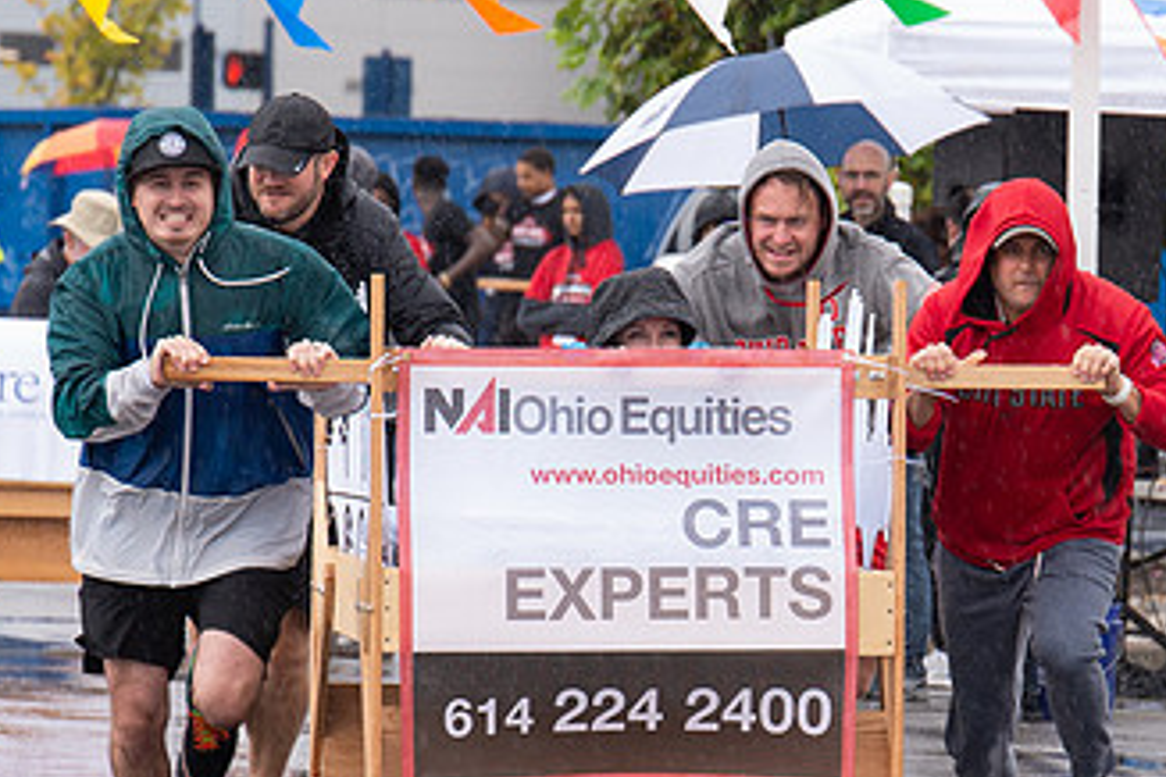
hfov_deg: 4.2
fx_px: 15999
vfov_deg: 2.8
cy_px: 608
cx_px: 831
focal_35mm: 494
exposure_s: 1/400
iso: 800
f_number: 7.1
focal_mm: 200
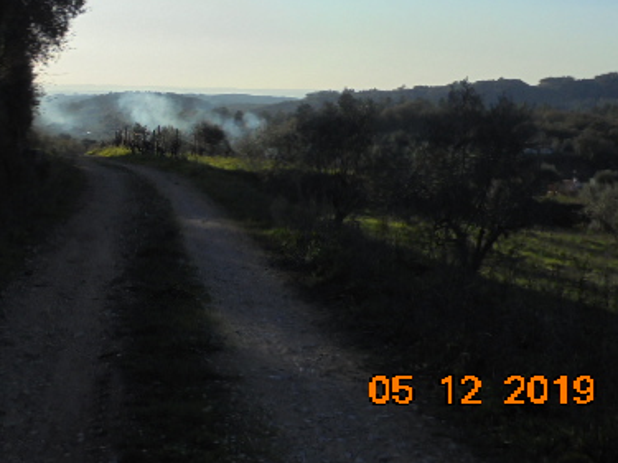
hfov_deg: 32.4
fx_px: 1035
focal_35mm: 58
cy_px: 82
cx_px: 132
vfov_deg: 24.7
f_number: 12.5
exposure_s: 1/125
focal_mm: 6.1
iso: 100
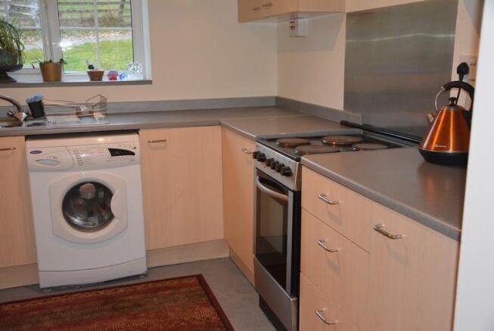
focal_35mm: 36
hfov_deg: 53.1
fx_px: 495
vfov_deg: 37.0
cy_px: 166
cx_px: 247
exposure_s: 1/30
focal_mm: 24
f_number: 3.8
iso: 2200
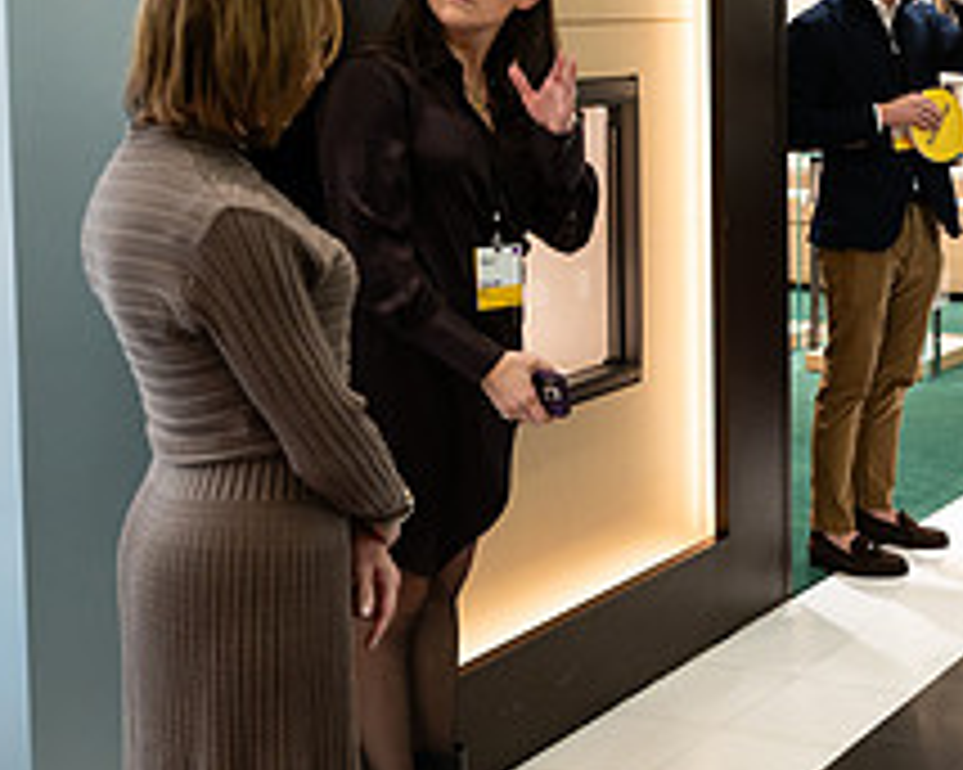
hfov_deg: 27.2
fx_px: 1766
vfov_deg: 23.9
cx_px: 1134
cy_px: 72
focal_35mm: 62
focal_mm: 24
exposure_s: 1/160
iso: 640
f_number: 3.2
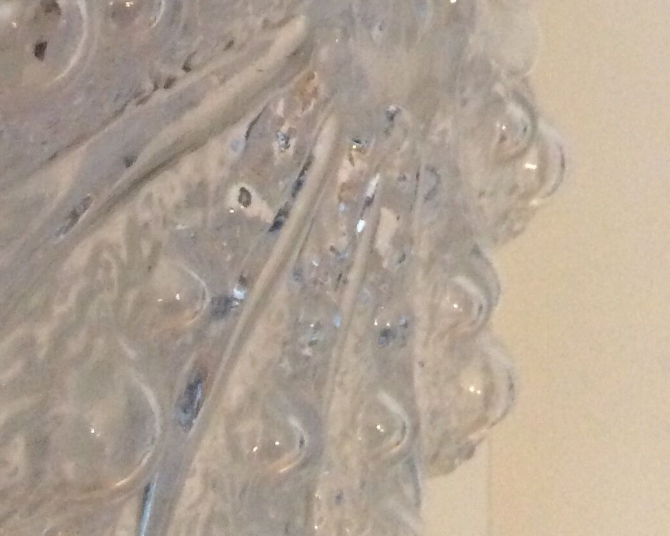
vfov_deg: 18.9
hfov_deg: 23.7
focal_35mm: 78
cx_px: 50
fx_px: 1547
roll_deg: -6.4
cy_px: -48
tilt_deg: -8.6
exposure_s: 1/17
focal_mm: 3.3
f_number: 2.4
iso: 400
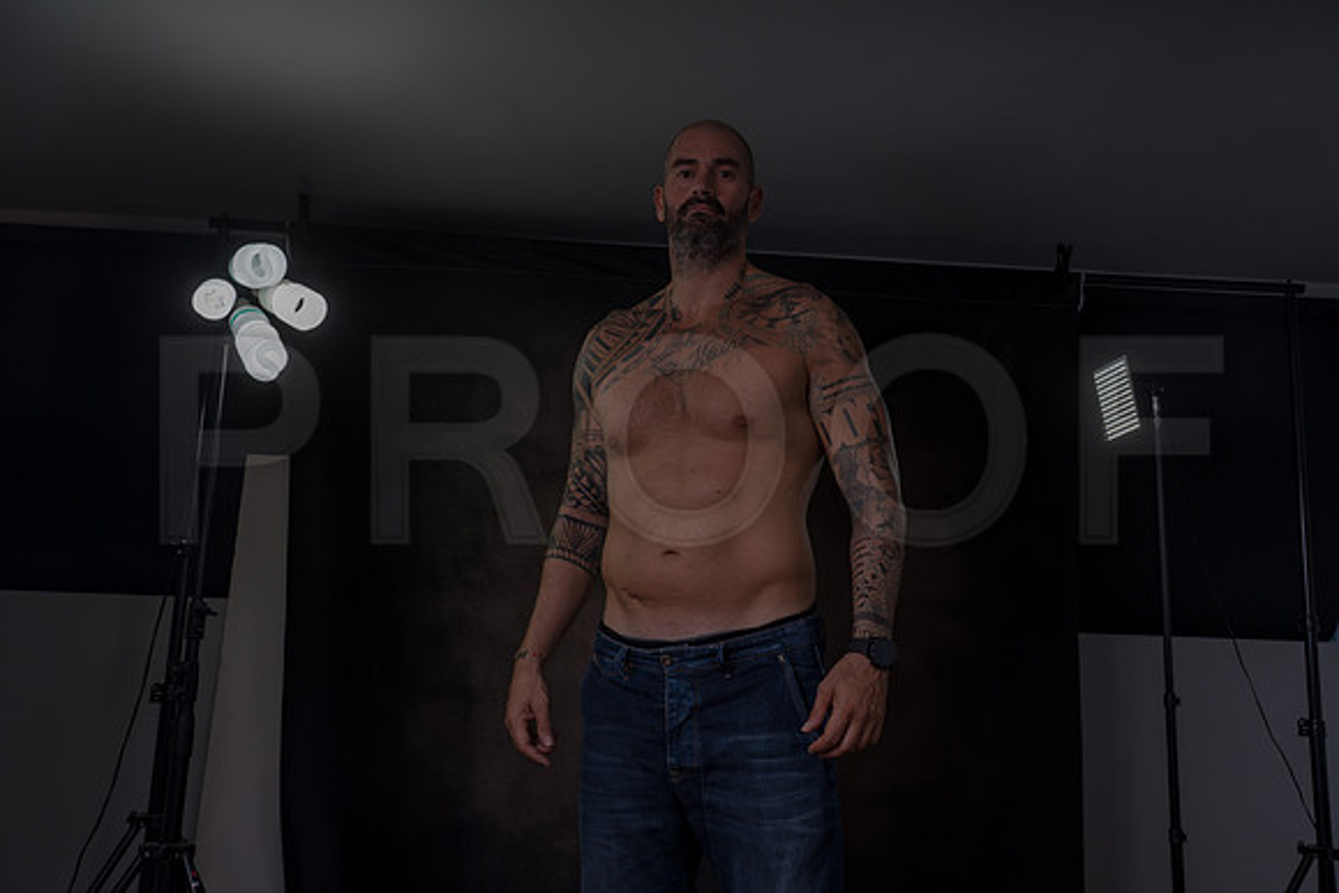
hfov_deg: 63.6
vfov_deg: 45.0
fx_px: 1079
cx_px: 670
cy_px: 446
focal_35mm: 29
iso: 80
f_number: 9
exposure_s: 1/200
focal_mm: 29
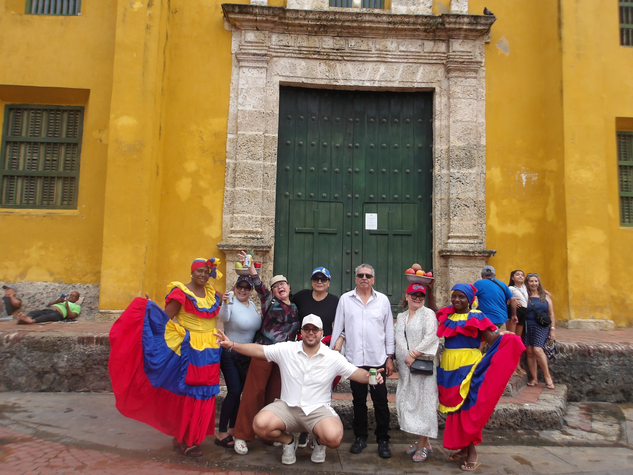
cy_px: 238
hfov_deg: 65.3
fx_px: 494
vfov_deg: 51.4
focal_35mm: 27
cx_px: 316
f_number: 3
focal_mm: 4.9
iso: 100
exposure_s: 1/89
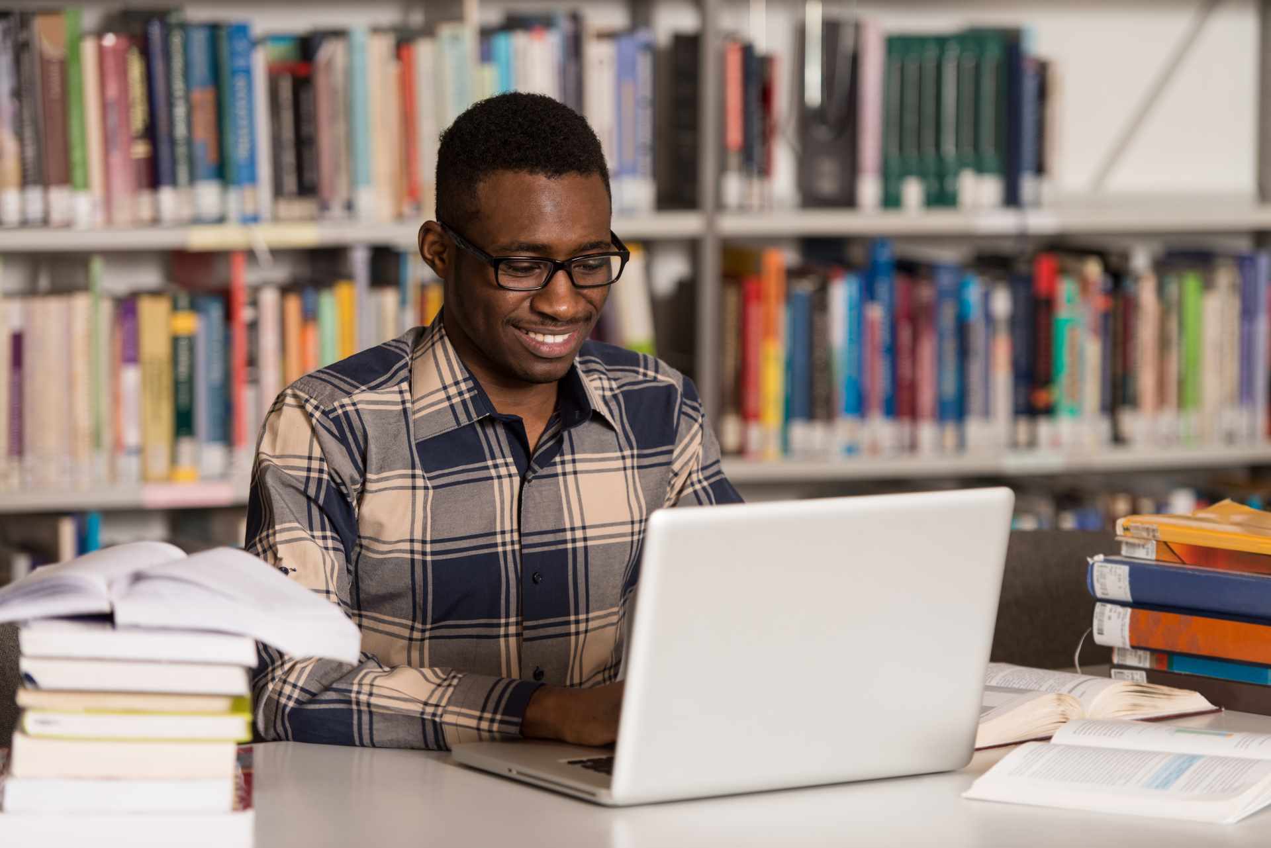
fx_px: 4767
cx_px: 636
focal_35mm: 135
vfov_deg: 10.2
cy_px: 424
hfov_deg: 15.2
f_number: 2.8
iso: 200
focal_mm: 135
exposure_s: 1/200
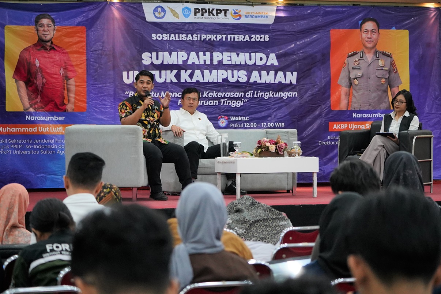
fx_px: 1556
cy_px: 147
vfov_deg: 10.8
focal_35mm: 127
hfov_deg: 16.1
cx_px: 220
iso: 3200
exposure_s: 1/80
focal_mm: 85
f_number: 5
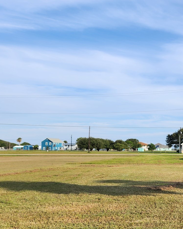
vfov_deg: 37.9
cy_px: 135
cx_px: 207
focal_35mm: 49
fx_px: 332
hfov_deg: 27.8
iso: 20
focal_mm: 5.4
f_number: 1.8
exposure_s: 1/1061
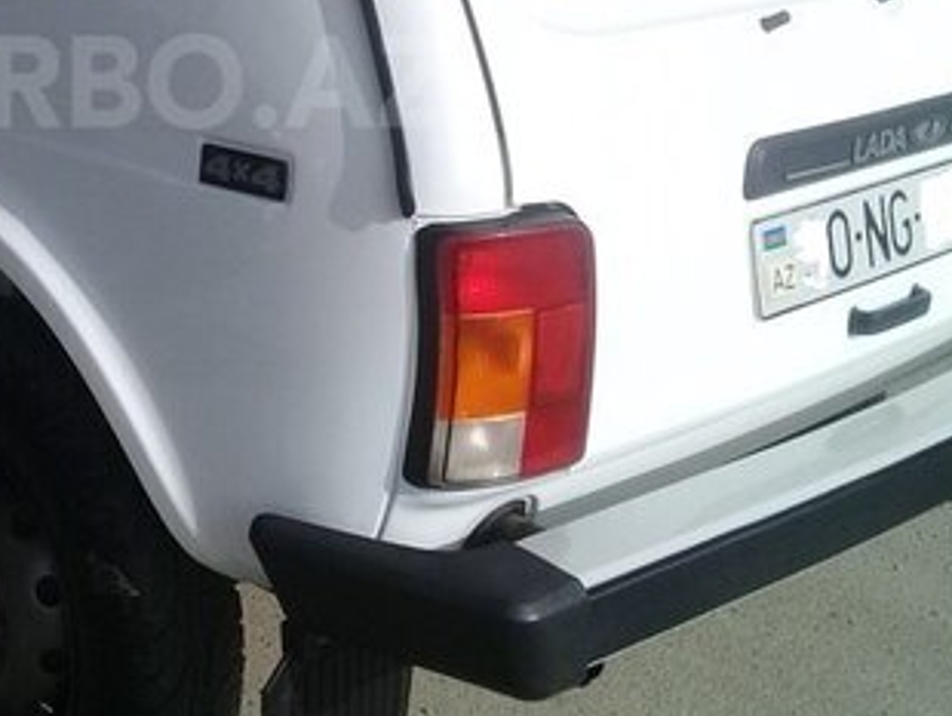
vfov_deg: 21.8
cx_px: 135
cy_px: 81
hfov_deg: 28.5
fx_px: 1817
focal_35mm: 66
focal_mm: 3.3
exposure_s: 1/1511
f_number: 2.2
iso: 50
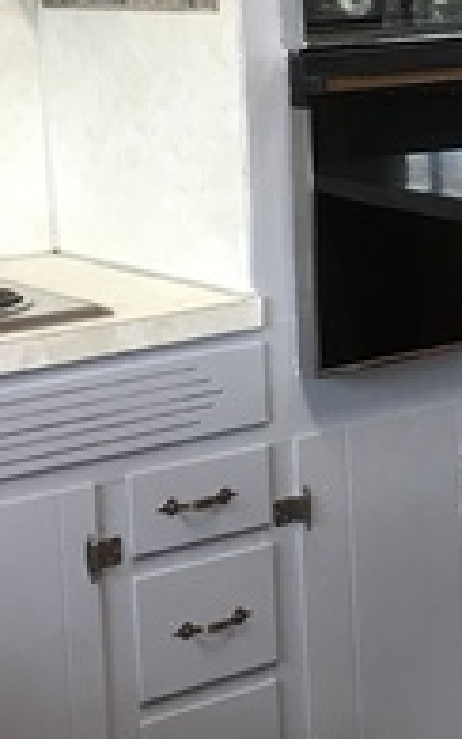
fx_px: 2114
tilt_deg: -6.7
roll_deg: +0.6
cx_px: 778
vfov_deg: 19.7
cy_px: 174
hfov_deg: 11.7
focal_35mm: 105
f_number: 2.2
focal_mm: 4.15
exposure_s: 1/15
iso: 25
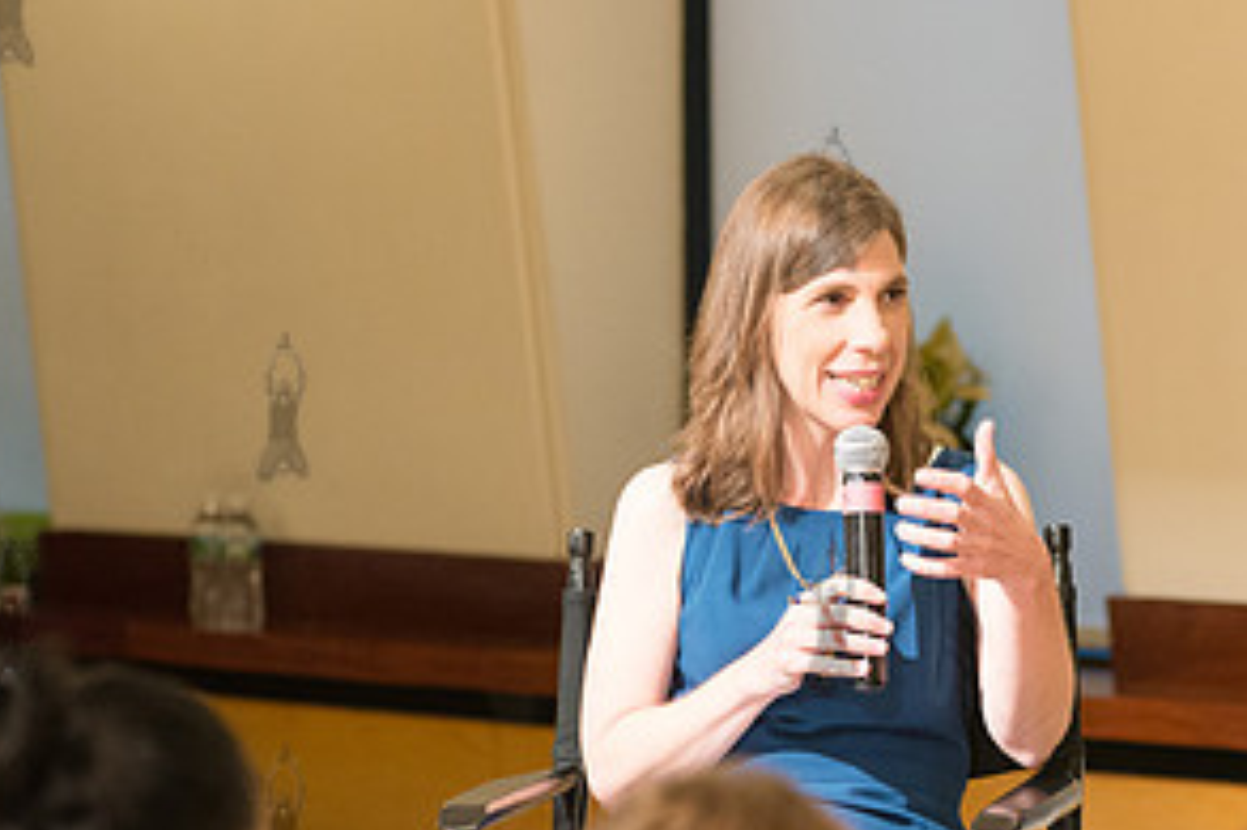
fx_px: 7685
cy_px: 611
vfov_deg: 6.2
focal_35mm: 222
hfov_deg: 9.3
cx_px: 830
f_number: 4
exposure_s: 1/125
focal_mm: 112
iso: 2500
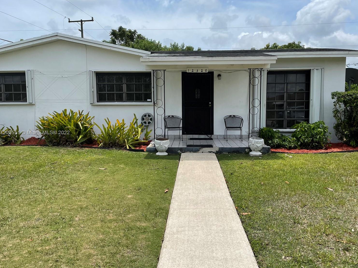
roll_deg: +0.7
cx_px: 186
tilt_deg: -4.5
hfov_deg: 63.4
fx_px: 290
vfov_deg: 49.7
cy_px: 133
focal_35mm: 28
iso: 32
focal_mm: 4.2
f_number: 1.6
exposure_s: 1/6135
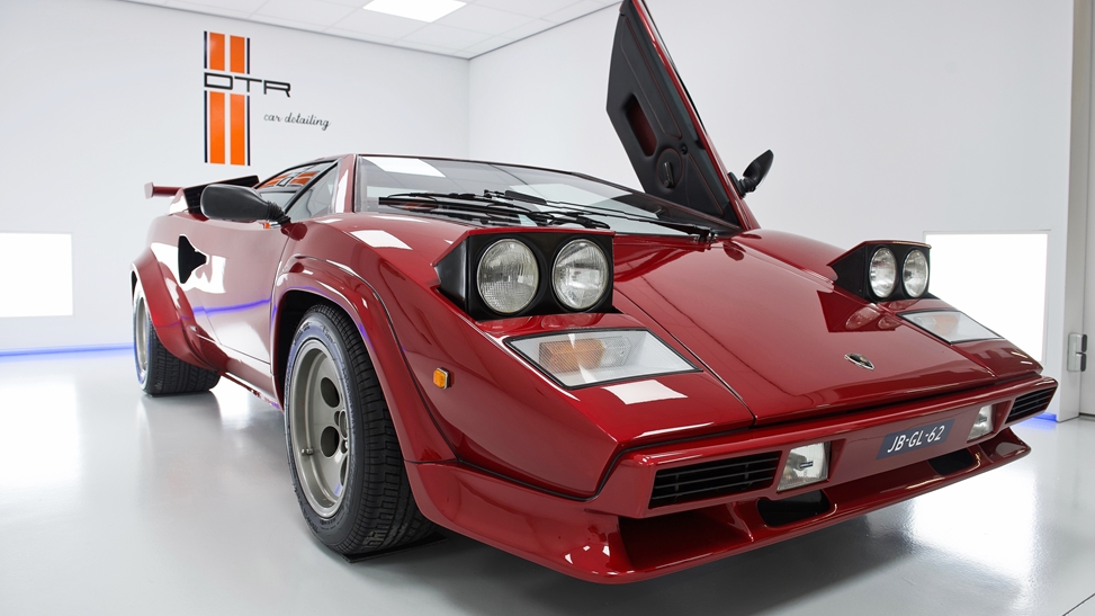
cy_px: 300
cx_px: 553
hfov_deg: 67.9
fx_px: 813
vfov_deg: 41.5
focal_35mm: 28
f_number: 6.3
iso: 100
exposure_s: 1/30
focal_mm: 26
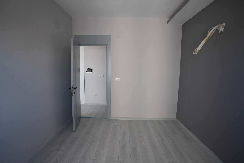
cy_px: 82
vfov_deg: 70.4
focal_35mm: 17
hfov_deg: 93.3
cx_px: 122
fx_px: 115
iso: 250
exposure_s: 1/160
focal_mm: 17
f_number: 4
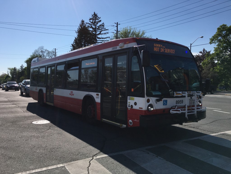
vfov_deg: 48.2
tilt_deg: +0.0
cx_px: 116
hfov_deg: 61.7
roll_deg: -1.5
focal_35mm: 29
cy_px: 87
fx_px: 194
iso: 25
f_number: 2.2
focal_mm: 4.15
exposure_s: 1/2959
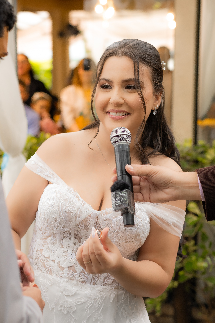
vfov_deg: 24.2
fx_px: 752
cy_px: 162
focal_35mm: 84
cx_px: 108
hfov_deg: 16.3
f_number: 2.8
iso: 500
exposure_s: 1/160
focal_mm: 56
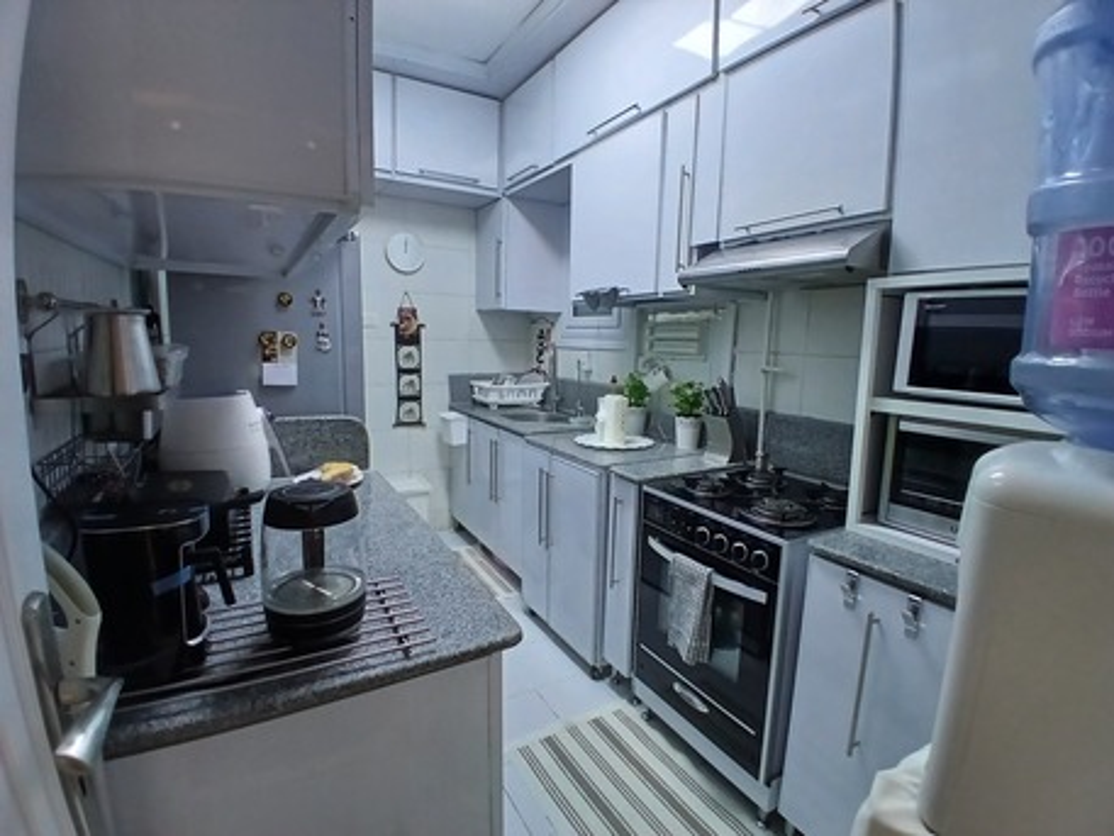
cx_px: 557
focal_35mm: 17
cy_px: 418
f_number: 2.2
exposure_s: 1/100
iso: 100
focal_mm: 1.4
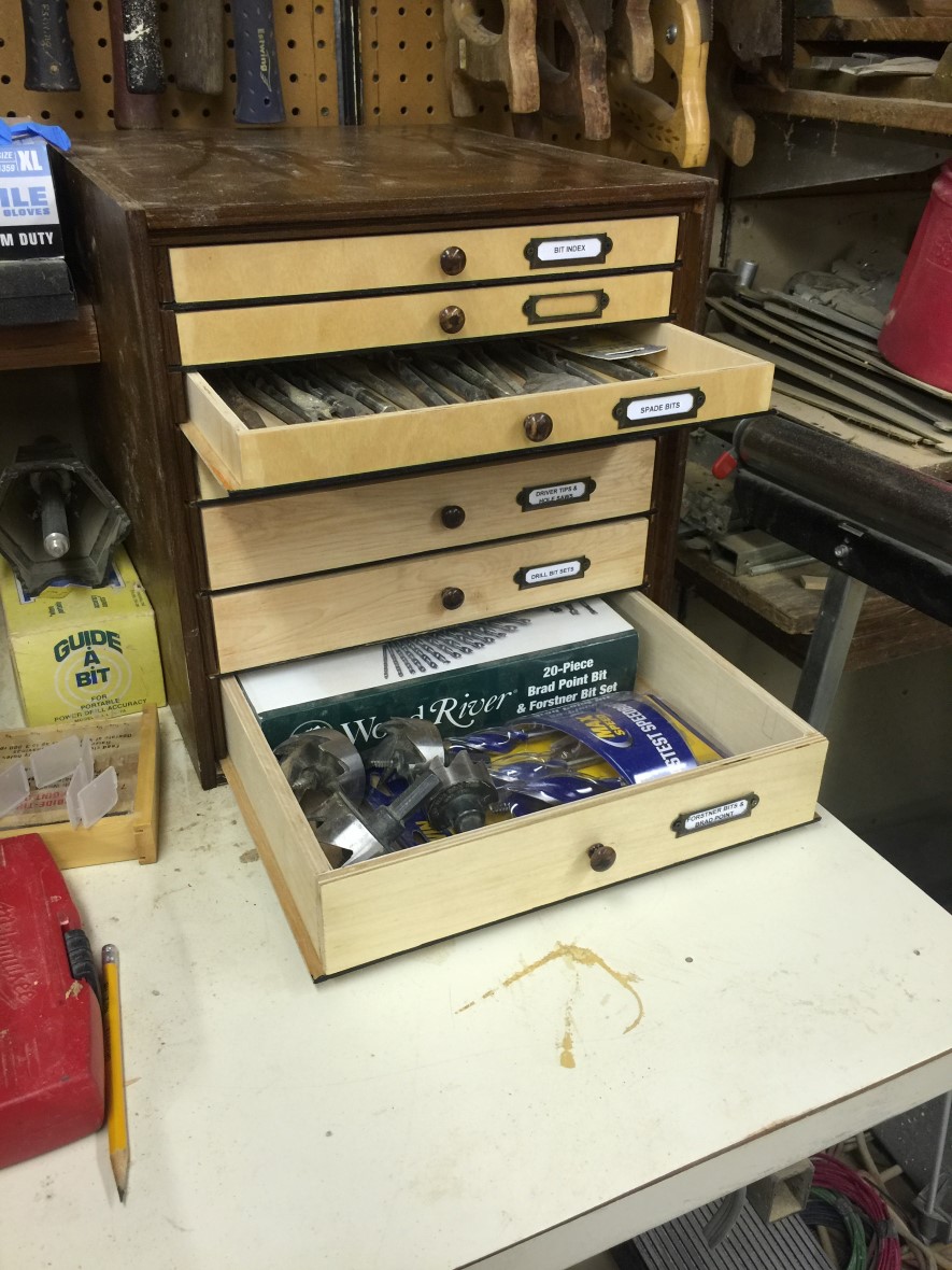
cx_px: 476
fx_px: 1063
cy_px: 635
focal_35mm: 29
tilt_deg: -27.9
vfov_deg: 61.7
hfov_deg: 48.2
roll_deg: -0.2
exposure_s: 1/30
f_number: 2.2
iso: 40
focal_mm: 4.15
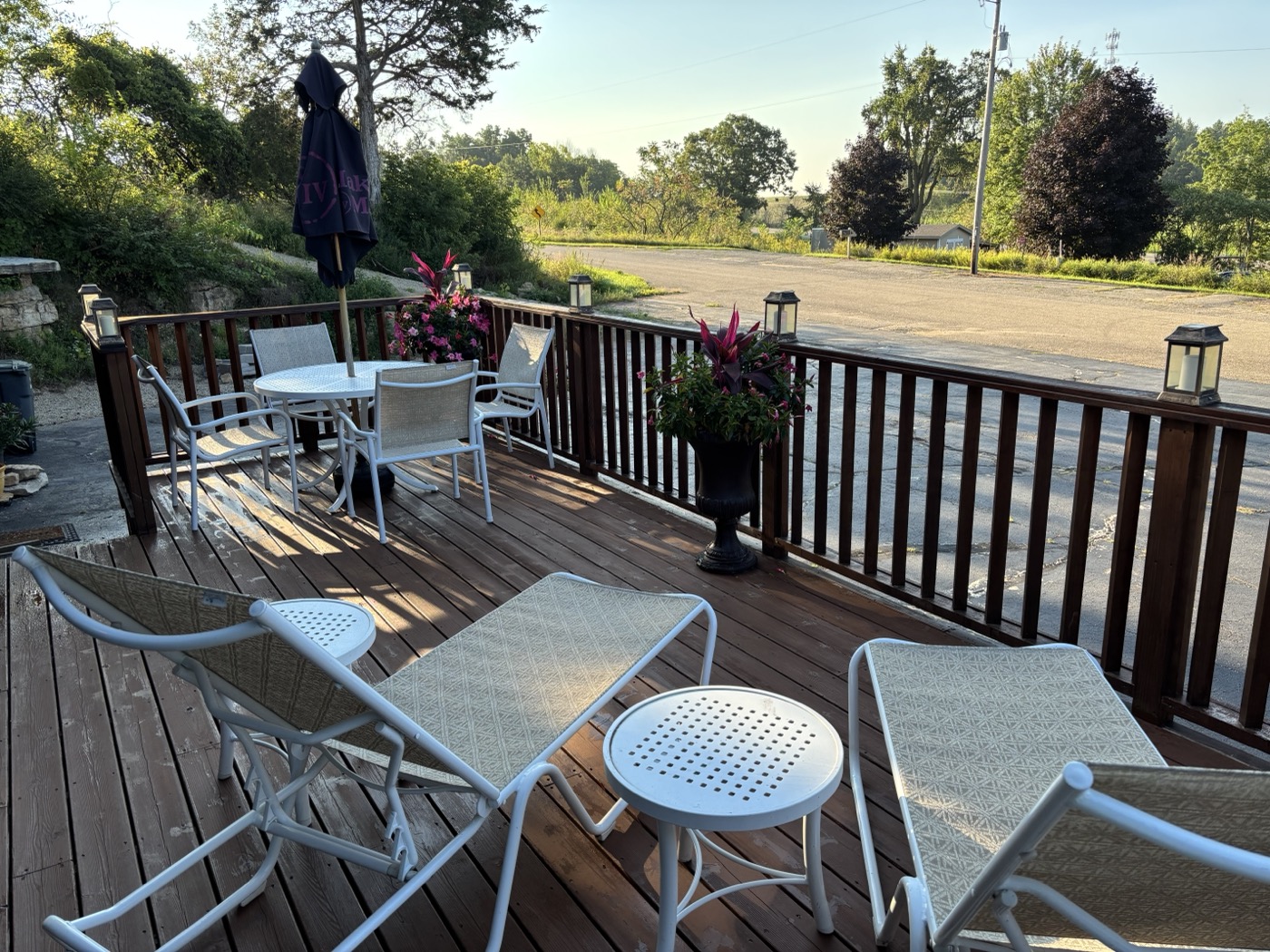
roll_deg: +1.6
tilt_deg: -15.9
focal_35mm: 26
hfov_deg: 67.3
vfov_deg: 53.1
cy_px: 476
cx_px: 635
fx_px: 954
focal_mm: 5.96
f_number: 1.6
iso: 50
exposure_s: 1/495
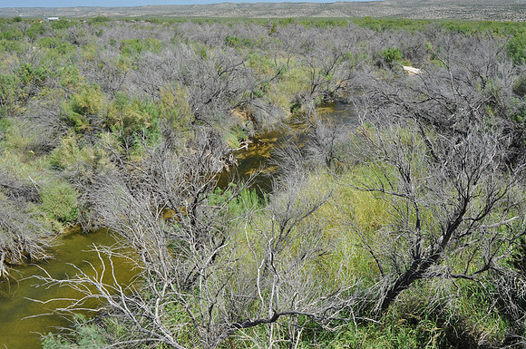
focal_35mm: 36
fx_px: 525
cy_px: 174
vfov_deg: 36.8
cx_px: 263
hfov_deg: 53.2
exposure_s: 1/125
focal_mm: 24
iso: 250
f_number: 5.6
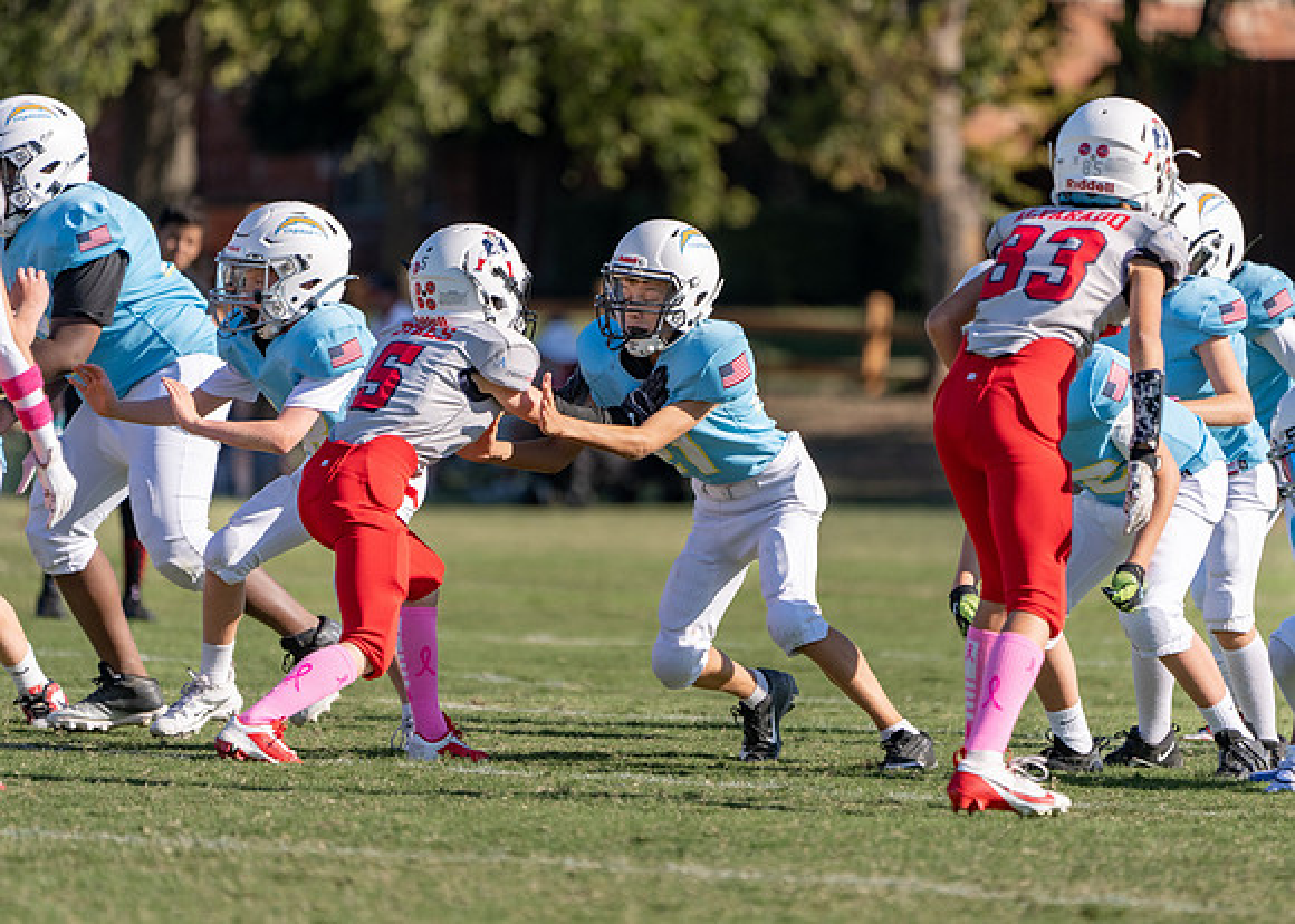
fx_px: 18389
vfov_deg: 2.9
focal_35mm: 500
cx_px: 687
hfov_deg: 4.0
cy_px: 430
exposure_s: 1/1250
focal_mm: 400
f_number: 5.6
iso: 200
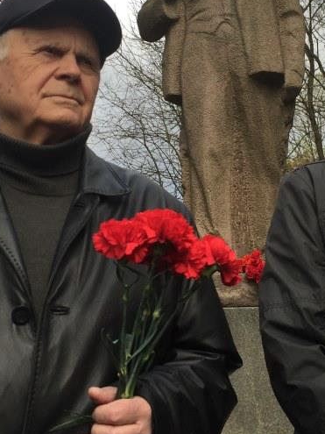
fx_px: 751
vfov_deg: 32.0
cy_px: 157
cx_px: 210
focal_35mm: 60
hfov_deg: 24.3
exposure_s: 1/416
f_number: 2.2
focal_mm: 4.15
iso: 32
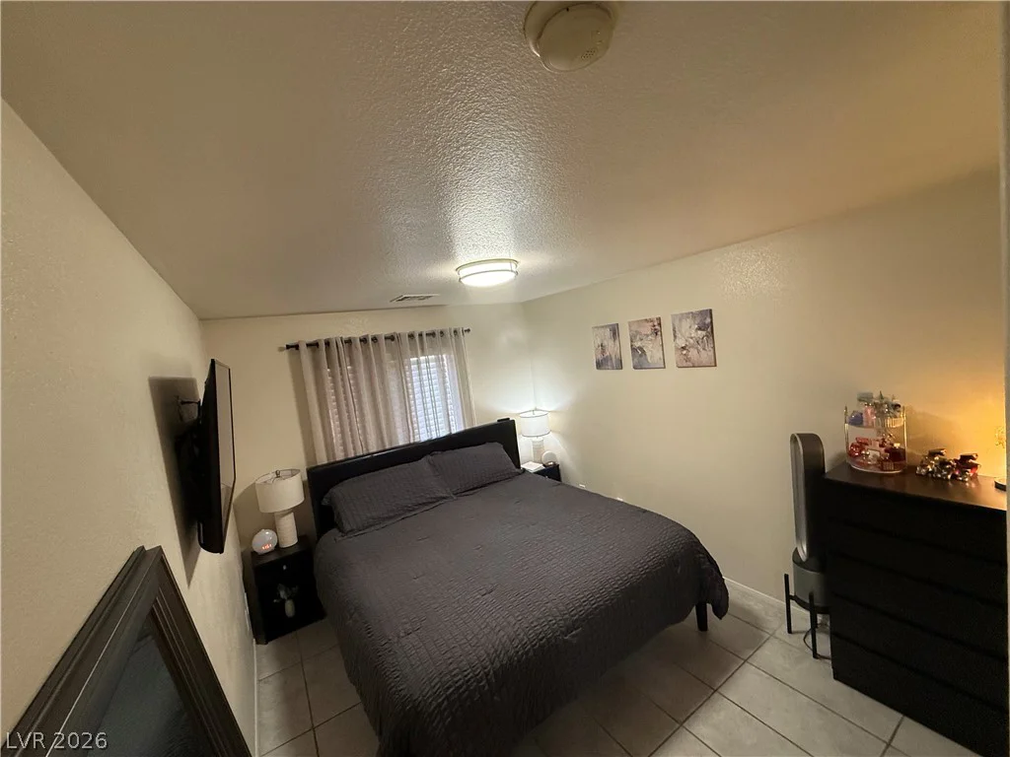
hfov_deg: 102.1
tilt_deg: -4.7
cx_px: 505
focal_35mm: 14
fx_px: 408
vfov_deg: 85.7
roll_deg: +6.8
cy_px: 378
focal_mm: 2.22
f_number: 2.2
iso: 400
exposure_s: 1/120
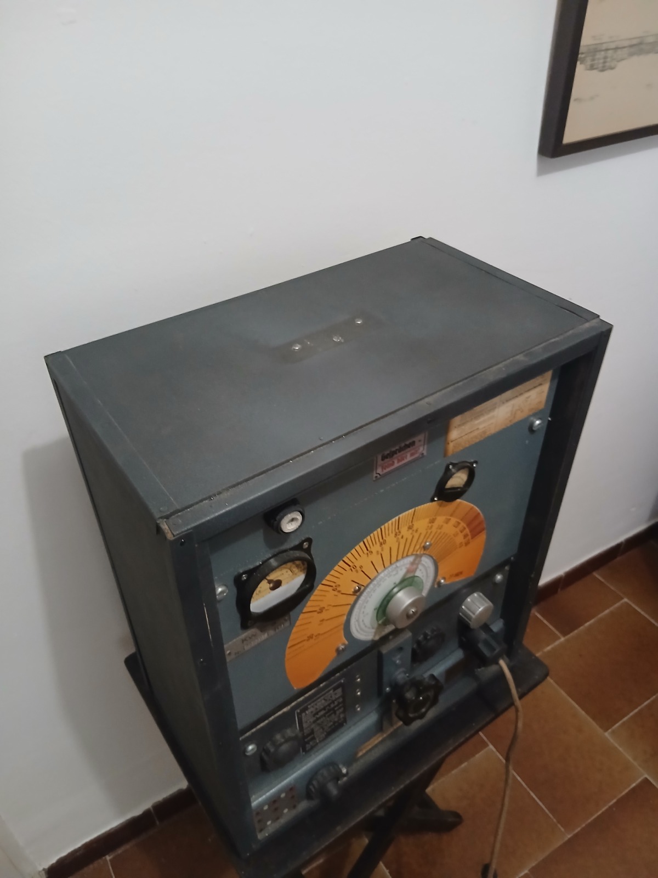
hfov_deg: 53.1
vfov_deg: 67.3
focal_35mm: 26
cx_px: 329
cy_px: 439
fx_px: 659
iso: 500
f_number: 1.8
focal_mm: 3.98
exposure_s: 1/25
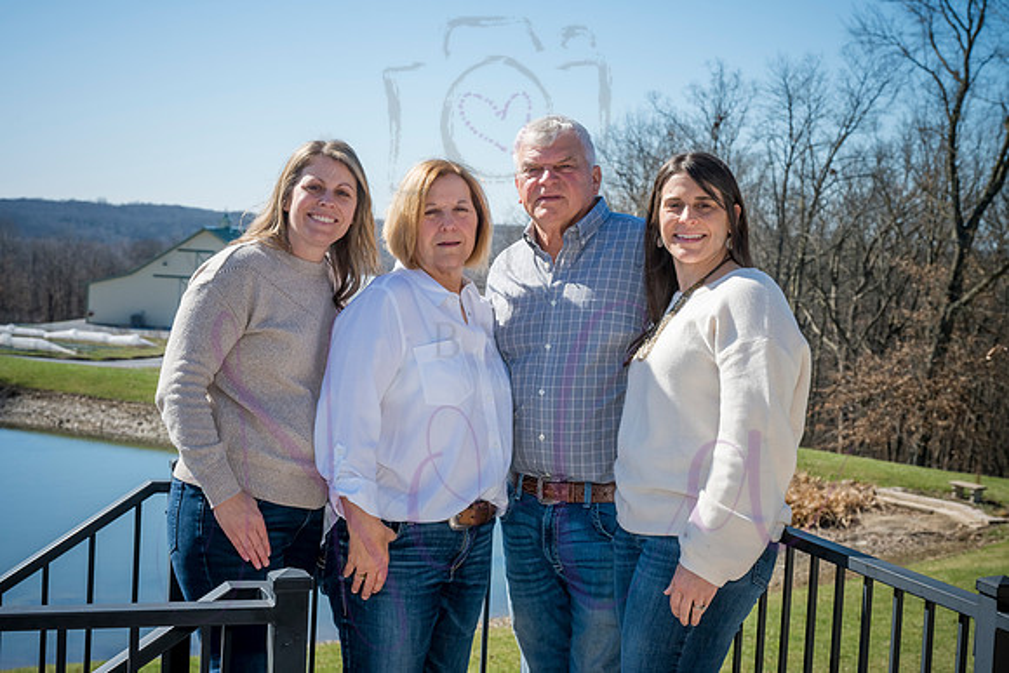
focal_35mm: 56
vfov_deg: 24.2
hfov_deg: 35.6
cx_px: 504
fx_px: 1570
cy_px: 336
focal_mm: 56
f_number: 9
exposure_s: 1/640
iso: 400
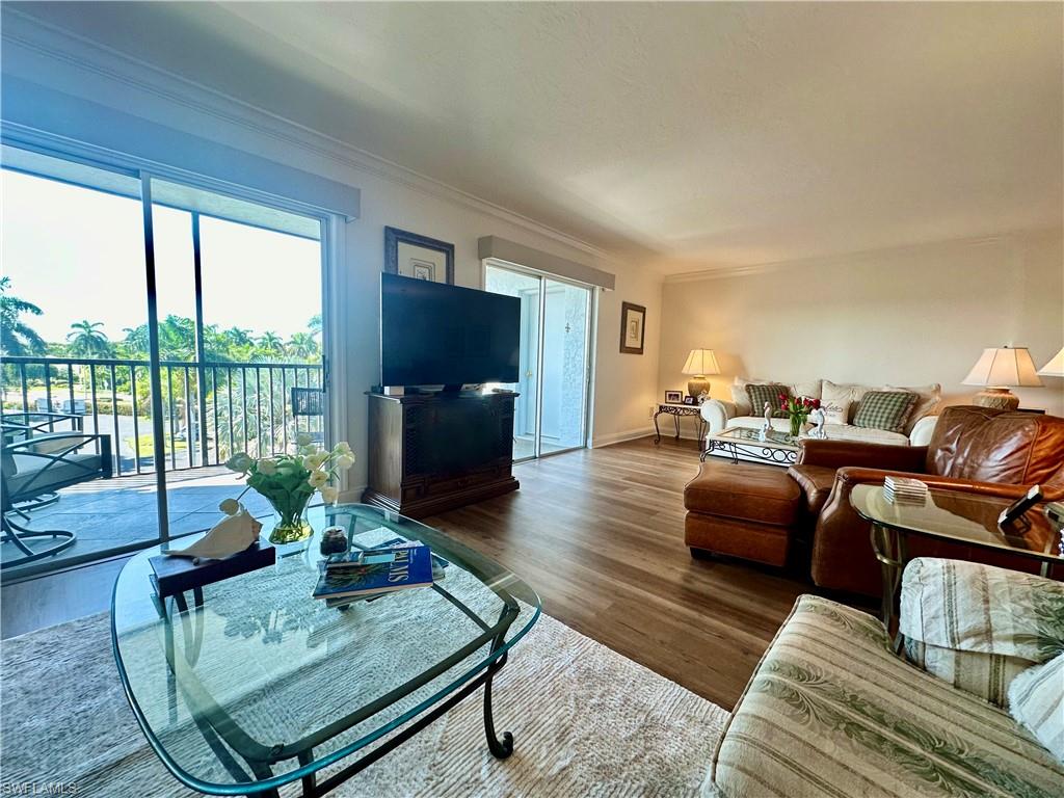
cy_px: 399
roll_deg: -1.3
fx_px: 430
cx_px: 532
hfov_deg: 102.1
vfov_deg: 85.7
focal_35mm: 14
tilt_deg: -4.7
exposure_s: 1/120
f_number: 2.2
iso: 100
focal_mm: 2.22
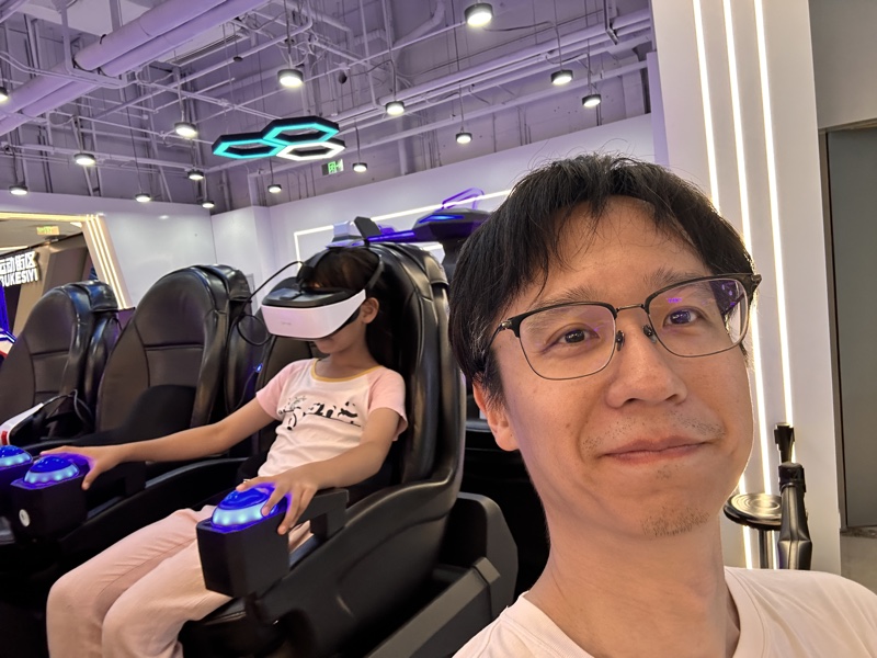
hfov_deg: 73.9
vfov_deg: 58.9
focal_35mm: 23
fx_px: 583
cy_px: 329
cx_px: 438
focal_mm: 2.69
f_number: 1.9
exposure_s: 1/50
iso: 125
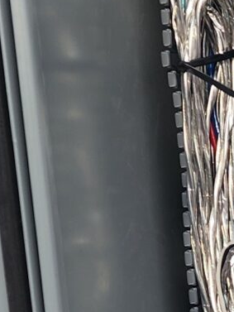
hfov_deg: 8.1
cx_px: 706
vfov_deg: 12.3
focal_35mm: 156
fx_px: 1405
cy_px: 386
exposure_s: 1/343
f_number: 1.8
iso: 12
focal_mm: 6.4
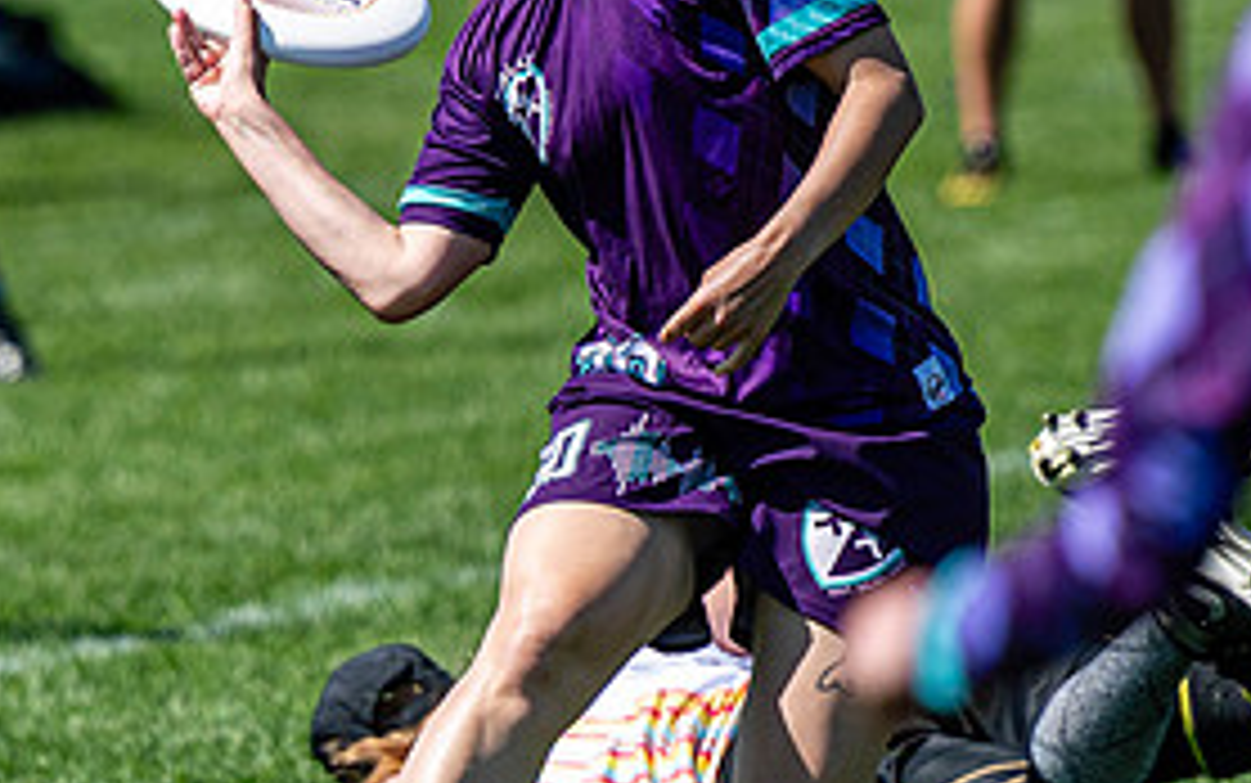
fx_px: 31584
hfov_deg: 2.3
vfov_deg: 1.4
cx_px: 607
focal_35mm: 926
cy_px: 315
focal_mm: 200
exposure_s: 1/2000
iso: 100
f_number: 3.2
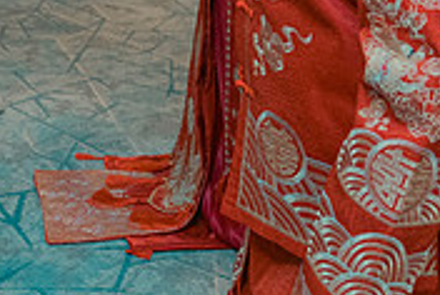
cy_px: -96
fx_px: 1249
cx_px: 60
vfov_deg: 13.0
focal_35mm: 102
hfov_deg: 19.7
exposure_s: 1/160
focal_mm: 31
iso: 2500
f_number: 3.5
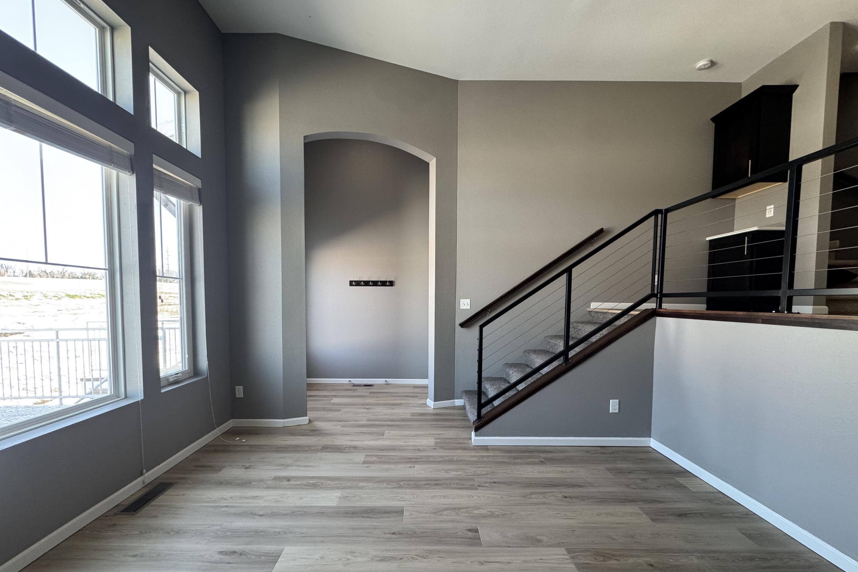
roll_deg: +0.3
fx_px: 357
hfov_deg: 100.4
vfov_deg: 77.0
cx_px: 418
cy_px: 321
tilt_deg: -2.9
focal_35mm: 15
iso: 200
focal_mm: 2.22
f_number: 2.2
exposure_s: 1/120
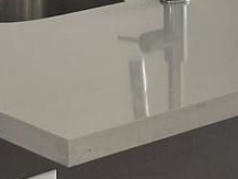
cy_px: -109
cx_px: 199
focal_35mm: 192
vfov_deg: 7.6
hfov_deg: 10.3
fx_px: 1321
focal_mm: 4.25
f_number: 1.8
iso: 40
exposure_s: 1/122
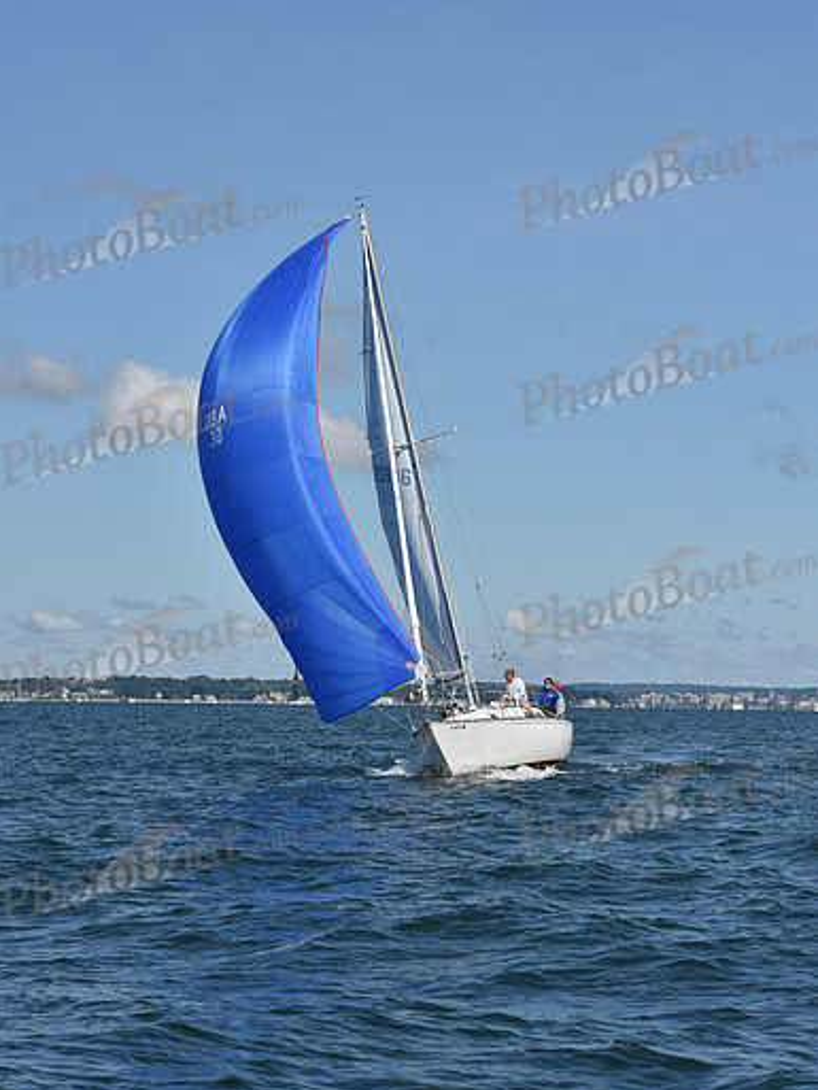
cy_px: 512
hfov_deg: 14.8
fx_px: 3149
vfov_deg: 19.6
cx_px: 409
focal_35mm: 100
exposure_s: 1/1250
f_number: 9
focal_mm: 92
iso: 250
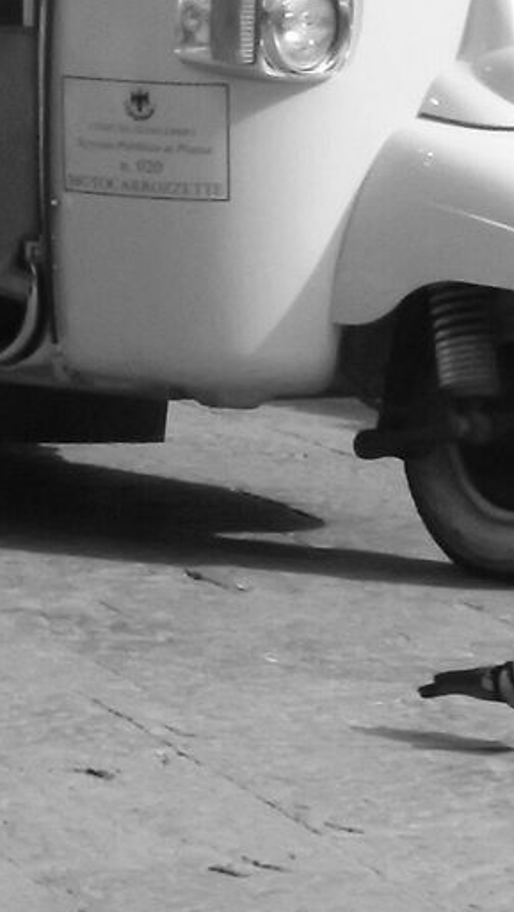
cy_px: 92
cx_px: -1186
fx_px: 5808
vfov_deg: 8.9
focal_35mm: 240
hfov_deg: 4.8
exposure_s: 1/400
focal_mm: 18.5
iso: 1600
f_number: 14
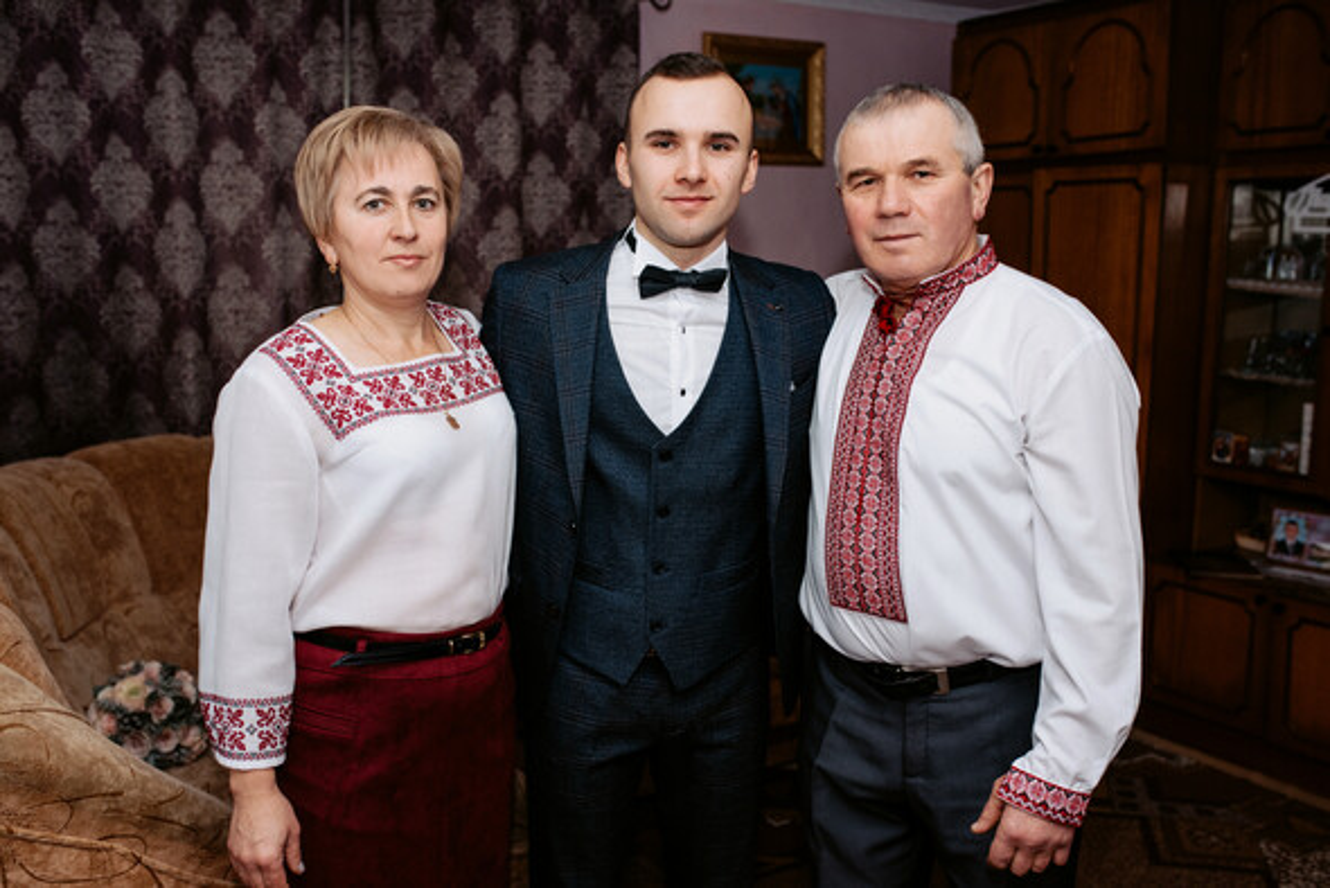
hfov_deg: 54.4
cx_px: 665
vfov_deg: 37.9
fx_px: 1294
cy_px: 444
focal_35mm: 35
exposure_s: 1/250
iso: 500
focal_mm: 35
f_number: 3.2
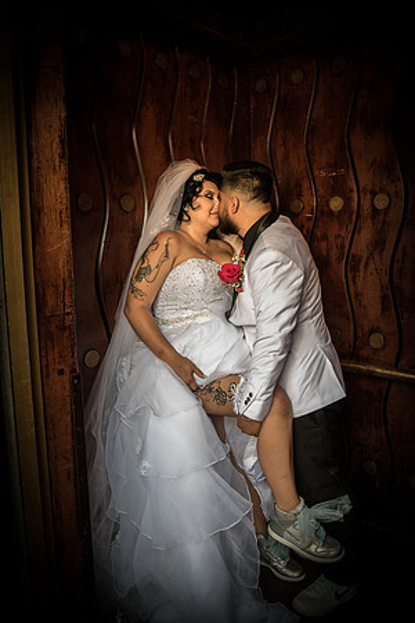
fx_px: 484
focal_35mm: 28
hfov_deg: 46.4
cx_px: 208
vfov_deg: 65.5
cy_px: 312
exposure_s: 1/250
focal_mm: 28
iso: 640
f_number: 2.8
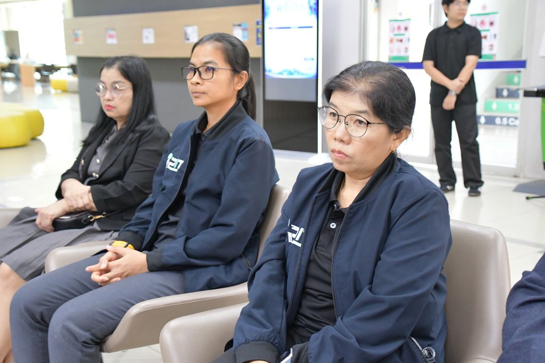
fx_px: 727
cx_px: 272
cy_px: 182
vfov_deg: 28.1
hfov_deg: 41.1
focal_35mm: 48
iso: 3200
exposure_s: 1/80
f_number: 4
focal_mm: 32
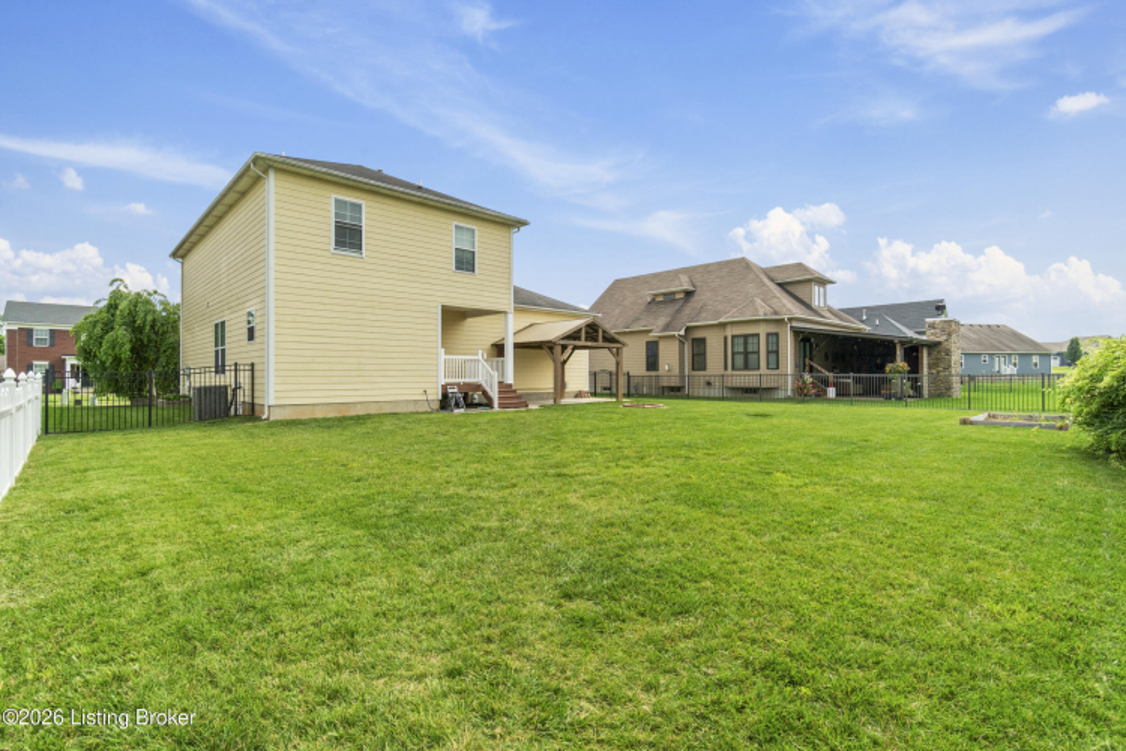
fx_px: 516
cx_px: 563
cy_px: 376
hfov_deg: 95.0
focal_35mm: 16
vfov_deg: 72.1
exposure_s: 1/1000
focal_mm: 11
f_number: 9
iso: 400
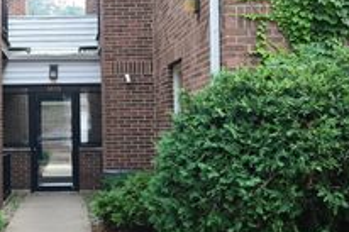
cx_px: 29
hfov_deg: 23.3
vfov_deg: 16.0
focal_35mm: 85
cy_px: 86
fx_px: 823
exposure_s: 1/250
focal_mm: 35
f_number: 9
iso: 800
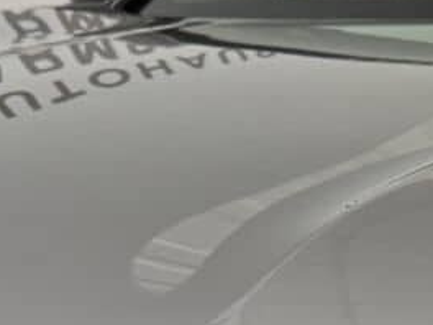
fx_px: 2327
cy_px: 660
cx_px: 546
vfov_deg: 7.6
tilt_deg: -15.0
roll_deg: +0.5
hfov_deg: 10.4
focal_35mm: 186
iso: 200
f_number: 1.78
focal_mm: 6.76
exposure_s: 1/50
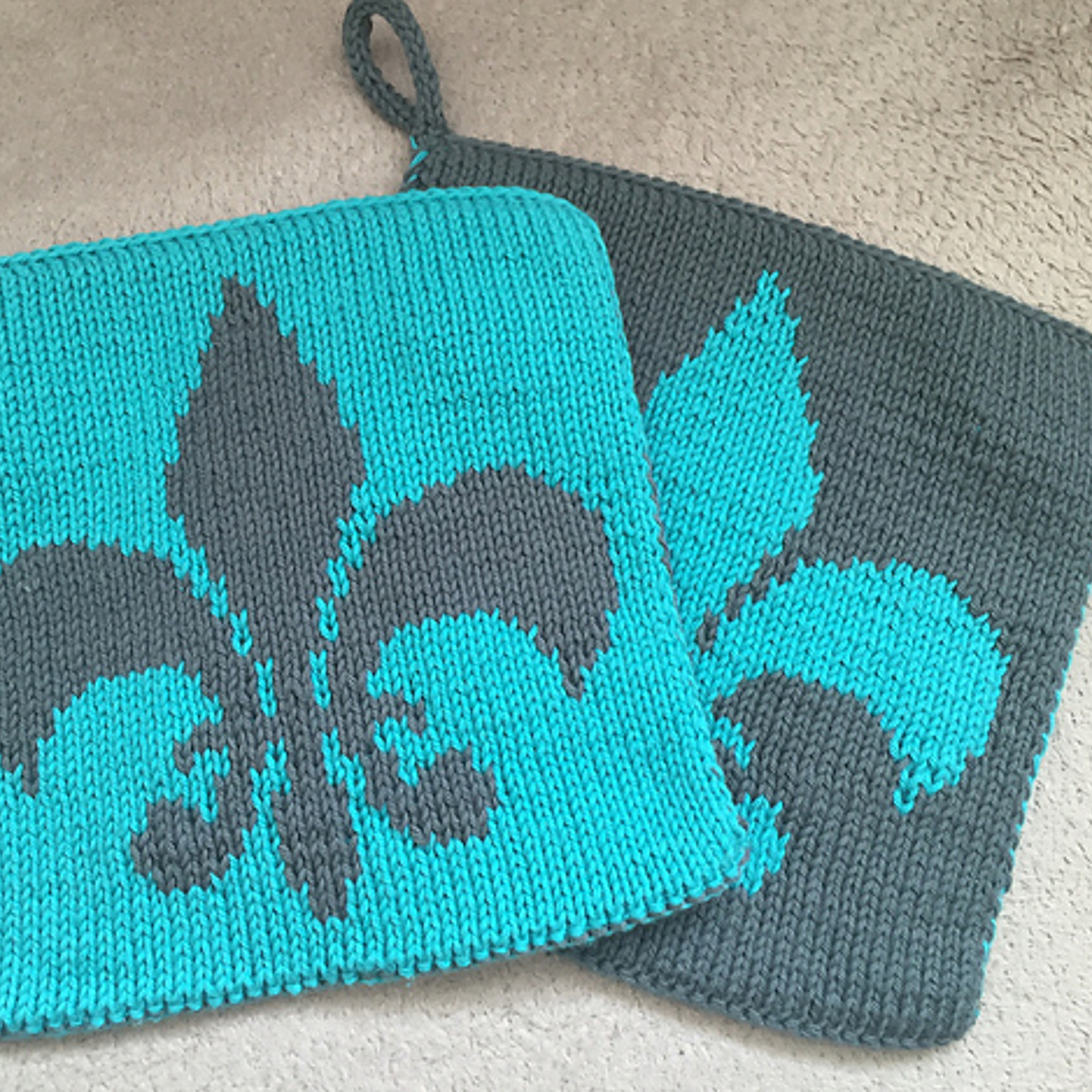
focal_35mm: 35
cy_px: 549
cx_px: 452
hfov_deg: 47.0
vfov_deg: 47.2
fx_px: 1249
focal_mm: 4.15
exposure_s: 1/33
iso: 80
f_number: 2.2
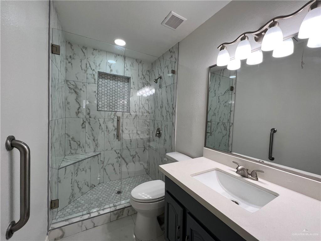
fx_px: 121
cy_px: 120
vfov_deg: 89.9
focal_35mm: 13
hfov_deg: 106.2
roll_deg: -2.7
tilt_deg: -3.7
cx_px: 160
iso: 80
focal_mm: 1.57
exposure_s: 1/122
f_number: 1.8
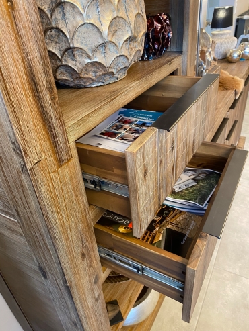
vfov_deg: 67.3
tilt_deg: -33.0
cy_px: 166
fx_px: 249
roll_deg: +7.0
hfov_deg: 53.1
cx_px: 124
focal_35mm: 26
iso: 200
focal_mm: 4.3
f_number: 1.8
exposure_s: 1/50
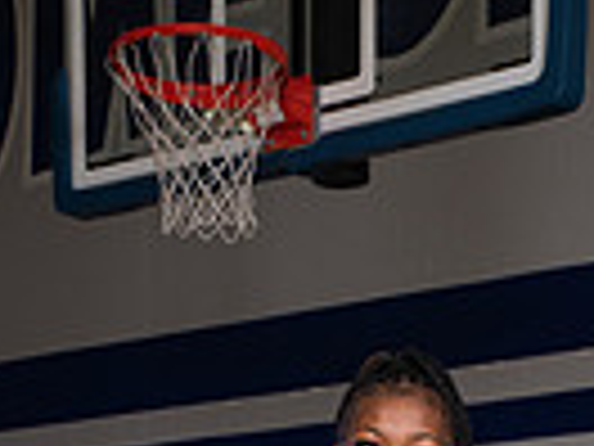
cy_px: 1009
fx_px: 2145
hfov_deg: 15.7
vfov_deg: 10.5
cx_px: 423
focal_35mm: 125
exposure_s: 1/320
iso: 500
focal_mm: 38
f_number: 7.1
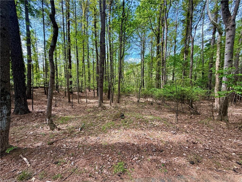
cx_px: 121
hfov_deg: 102.1
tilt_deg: -5.2
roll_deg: -0.1
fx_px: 98
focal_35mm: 14
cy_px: 91
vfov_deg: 85.7
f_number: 2.2
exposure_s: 1/137
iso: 64
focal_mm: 2.22
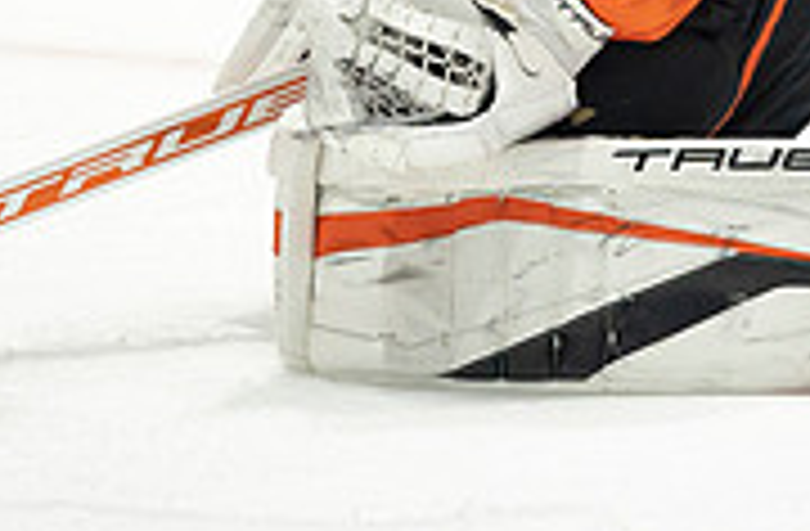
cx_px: 589
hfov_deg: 0.8
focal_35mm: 2738
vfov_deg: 0.5
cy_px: -90
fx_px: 61286
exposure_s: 1/640
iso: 1600
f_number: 4
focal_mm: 600
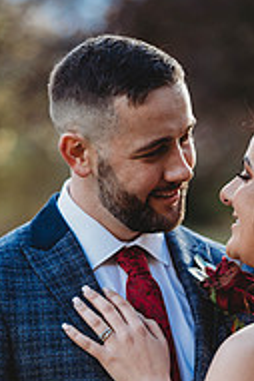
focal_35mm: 200
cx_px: 159
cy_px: 391
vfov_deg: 10.2
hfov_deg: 6.9
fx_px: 2120
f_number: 1.8
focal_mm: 85
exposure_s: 1/250
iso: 100
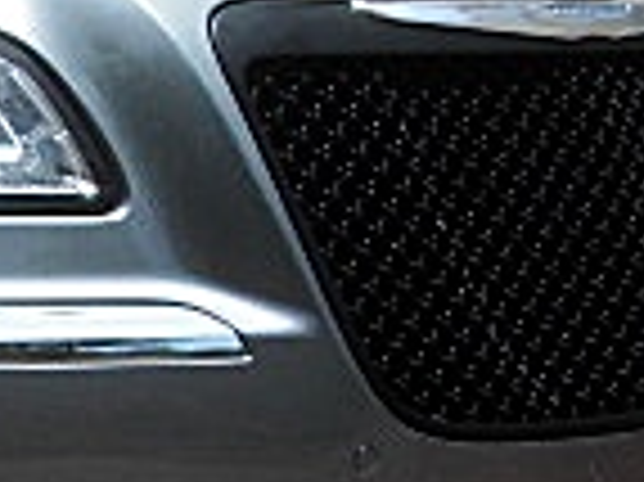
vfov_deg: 9.2
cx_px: -419
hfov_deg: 11.6
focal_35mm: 161
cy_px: 302
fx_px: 2993
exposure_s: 1/800
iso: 50
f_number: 2.8
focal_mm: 6.3
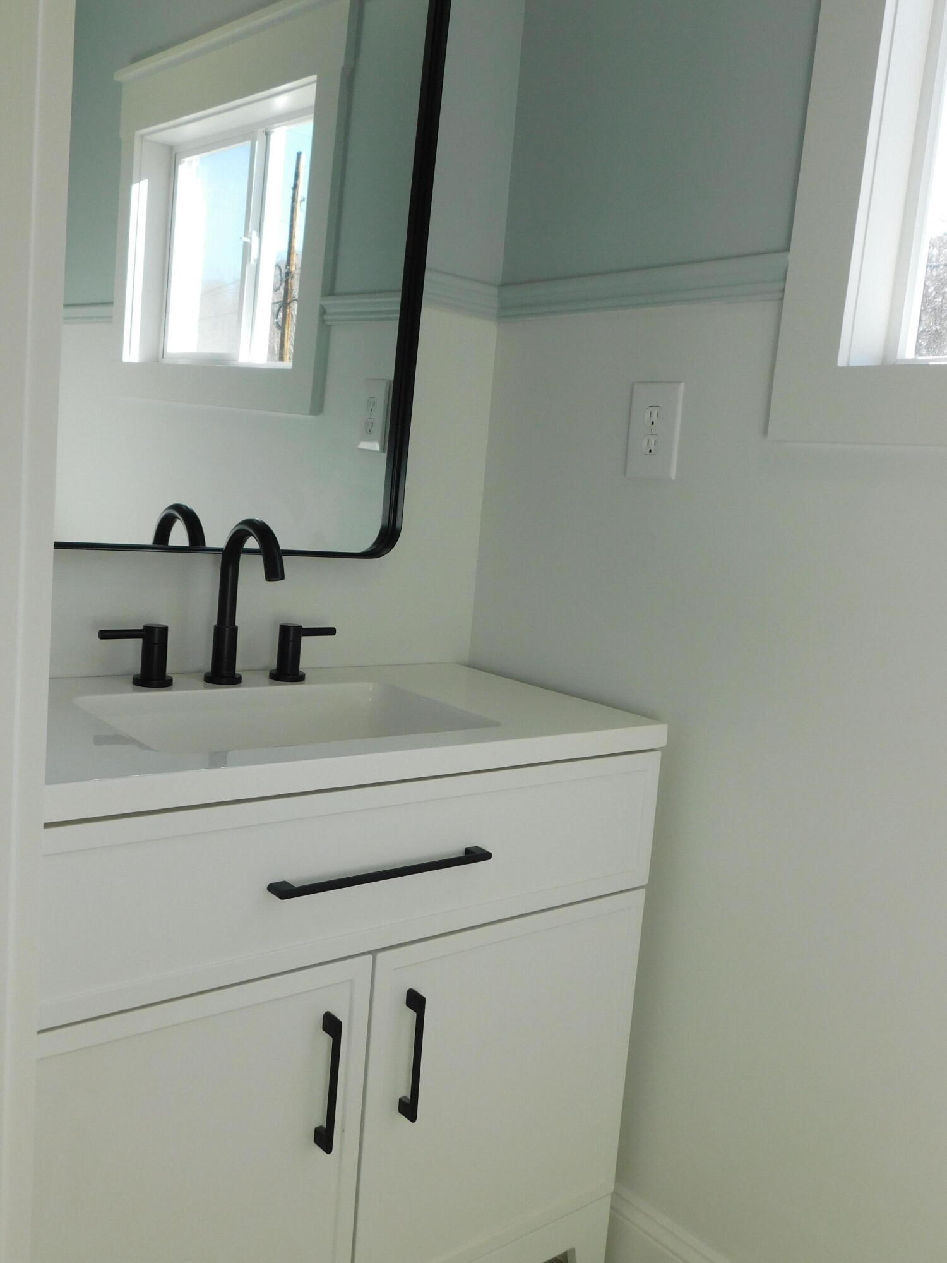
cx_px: 474
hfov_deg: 46.8
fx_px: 1094
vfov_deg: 60.0
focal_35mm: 30
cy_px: 632
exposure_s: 1/250
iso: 125
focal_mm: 5.3
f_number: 3.2
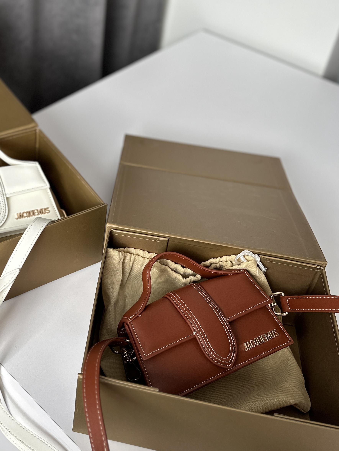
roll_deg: -2.7
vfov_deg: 45.1
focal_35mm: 41
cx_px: 54
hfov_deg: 33.8
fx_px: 535
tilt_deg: -37.7
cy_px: 150
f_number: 1.78
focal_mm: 6.86
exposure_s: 1/121
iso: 100
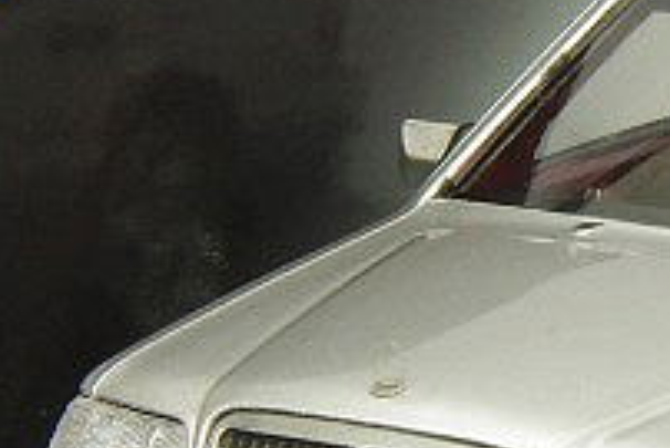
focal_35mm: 354
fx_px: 6593
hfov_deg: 5.8
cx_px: 816
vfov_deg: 3.9
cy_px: 314
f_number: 32
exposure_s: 1
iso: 400
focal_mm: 75
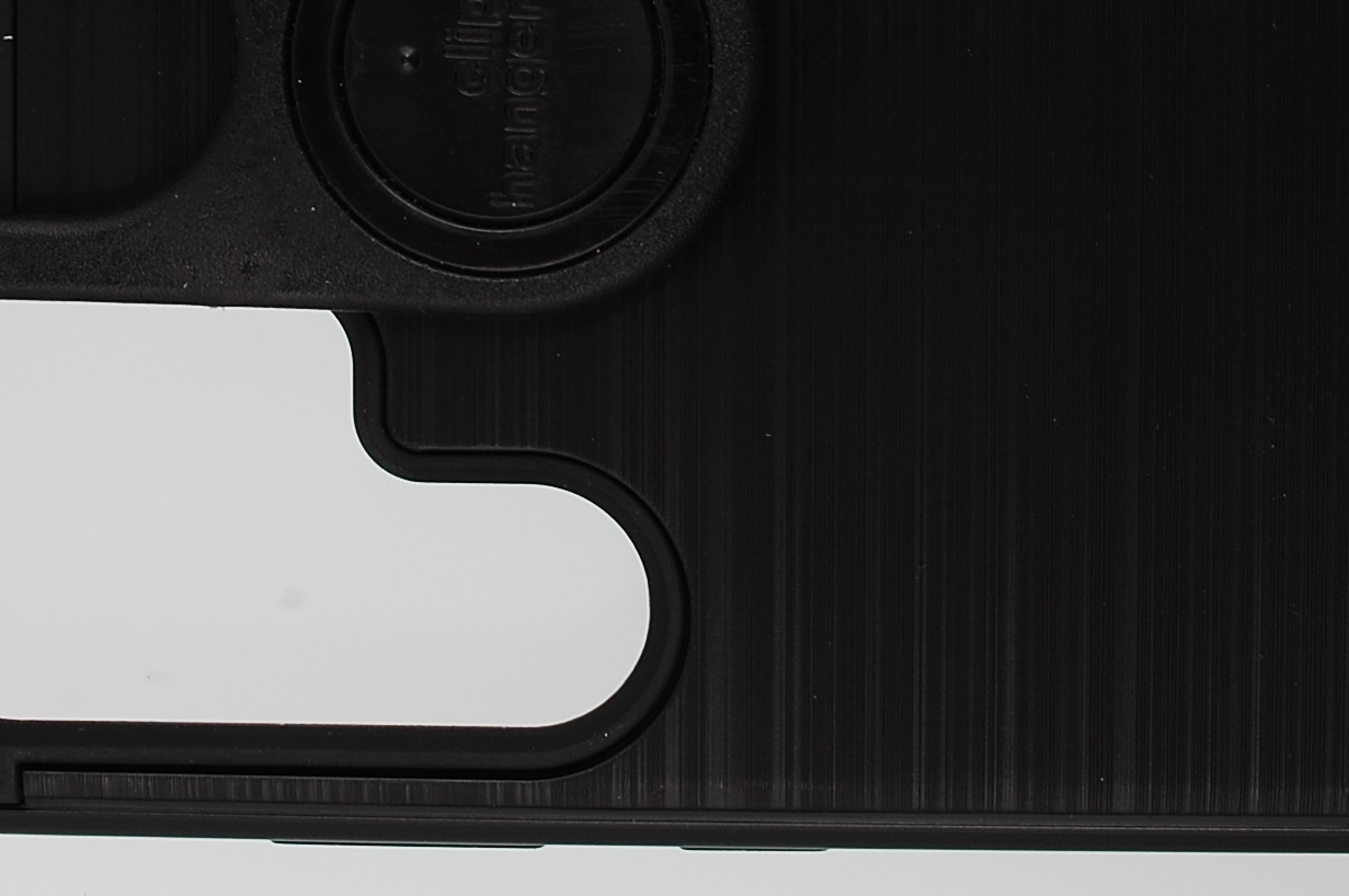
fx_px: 3294
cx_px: 735
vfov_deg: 15.4
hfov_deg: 23.1
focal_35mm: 88
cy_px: 165
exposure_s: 1/160
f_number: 13
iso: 200
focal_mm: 24
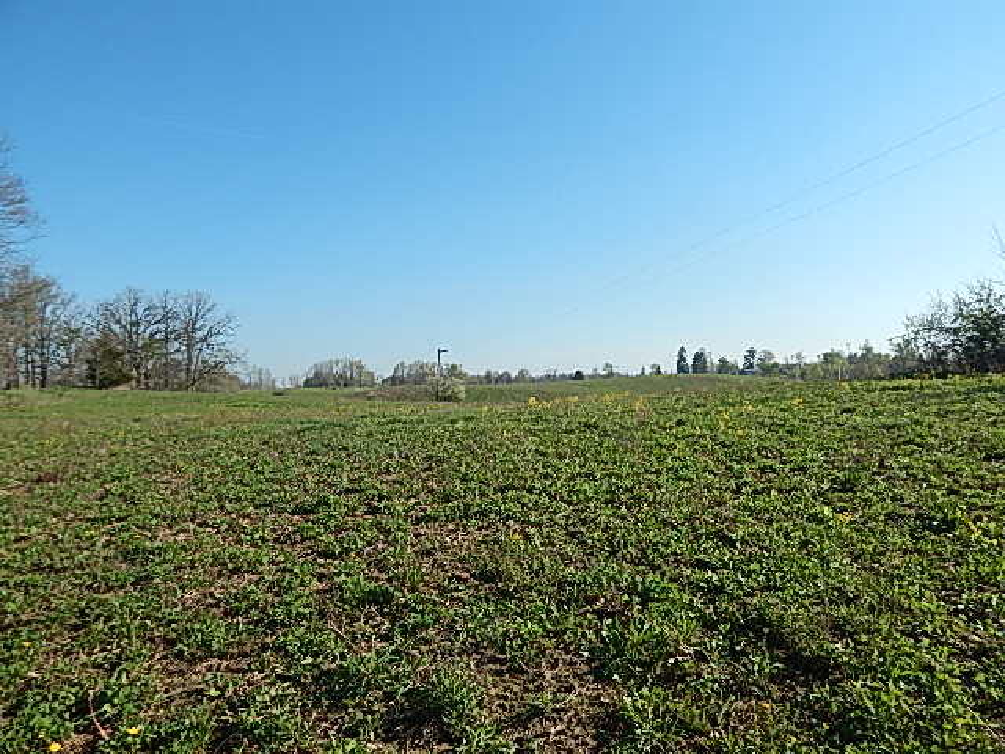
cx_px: 502
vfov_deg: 61.1
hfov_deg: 76.4
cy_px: 377
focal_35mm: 22
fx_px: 639
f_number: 6
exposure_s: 1/400
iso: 125
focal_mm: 4
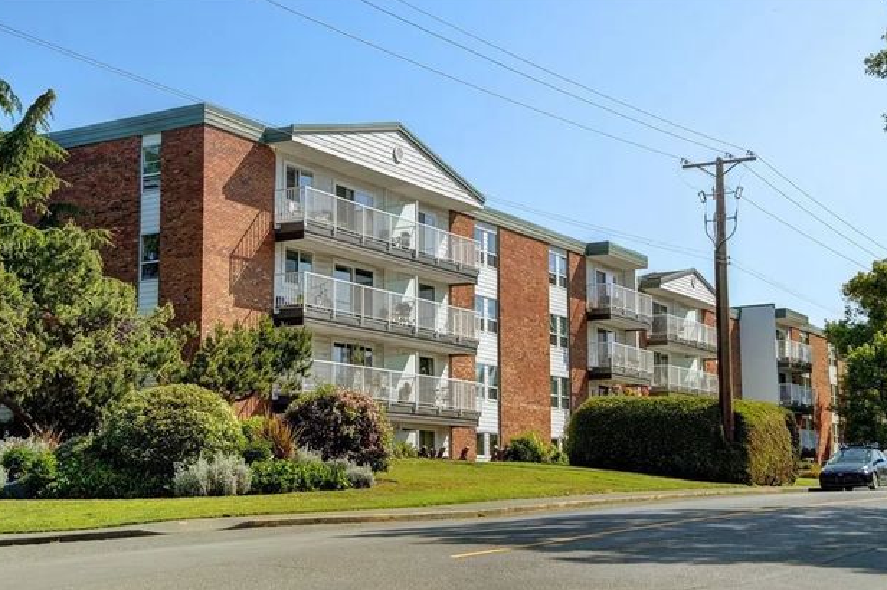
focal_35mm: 53
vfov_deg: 25.5
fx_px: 1305
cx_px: 442
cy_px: 299
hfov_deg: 37.5
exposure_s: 1/125
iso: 100
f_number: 7.1
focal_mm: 34
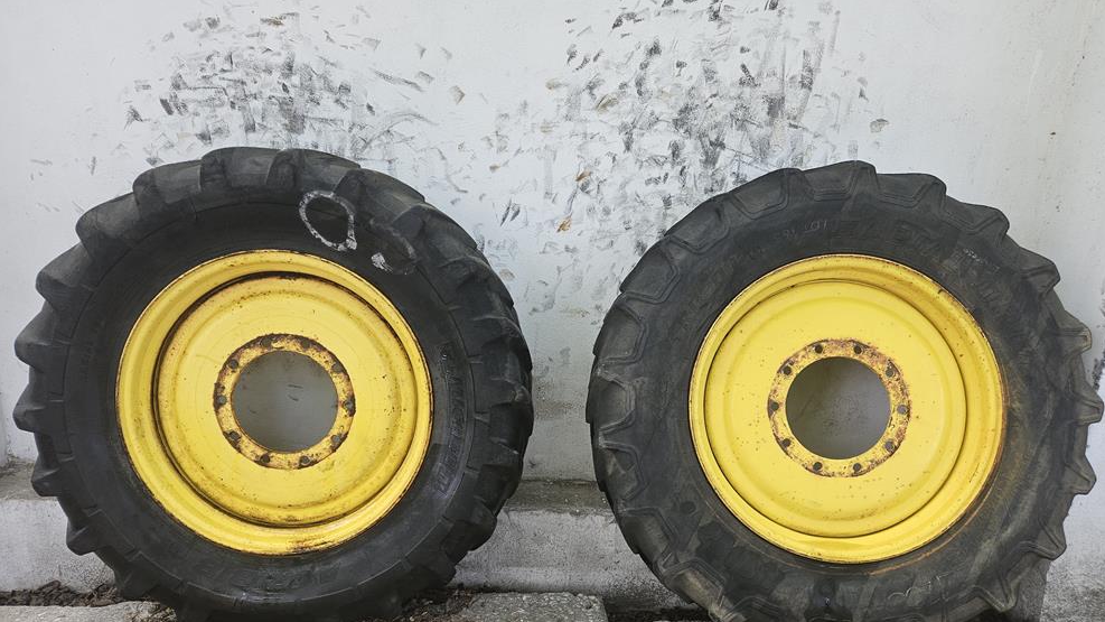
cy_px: 391
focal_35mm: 26
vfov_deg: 44.0
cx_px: 554
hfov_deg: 71.9
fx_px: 762
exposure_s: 1/100
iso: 25
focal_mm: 5.4
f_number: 1.8
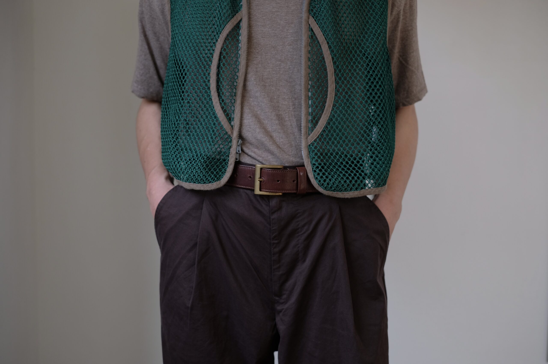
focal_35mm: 53
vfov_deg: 25.5
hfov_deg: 37.5
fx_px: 806
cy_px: 182
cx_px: 274
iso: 200
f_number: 2
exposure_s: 1/350
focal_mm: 35
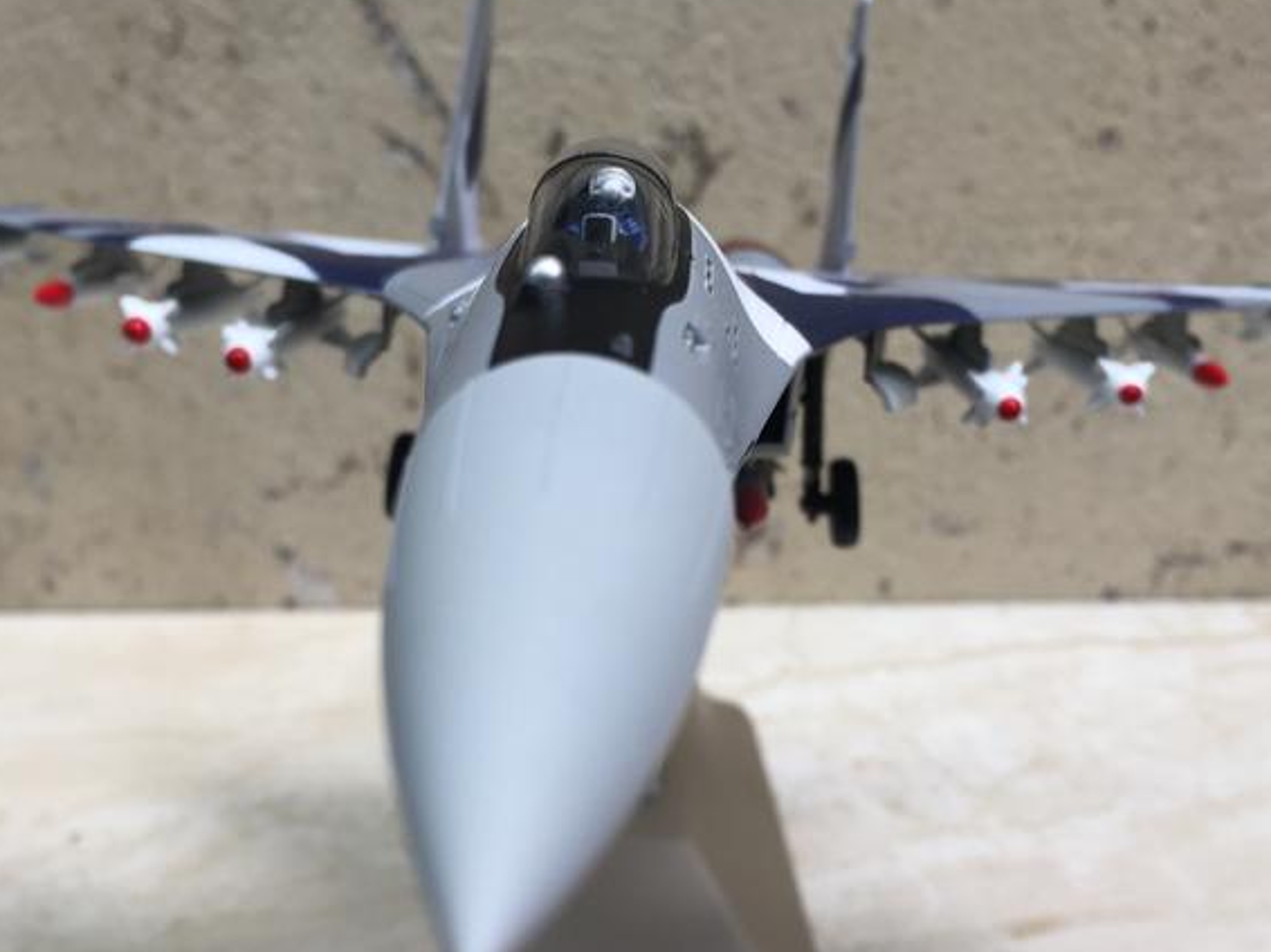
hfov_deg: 45.8
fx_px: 1505
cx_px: 633
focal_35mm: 41
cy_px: 537
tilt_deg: -27.0
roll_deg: -0.5
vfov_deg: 35.1
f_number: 2.2
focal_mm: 4.15
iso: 32
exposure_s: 1/50
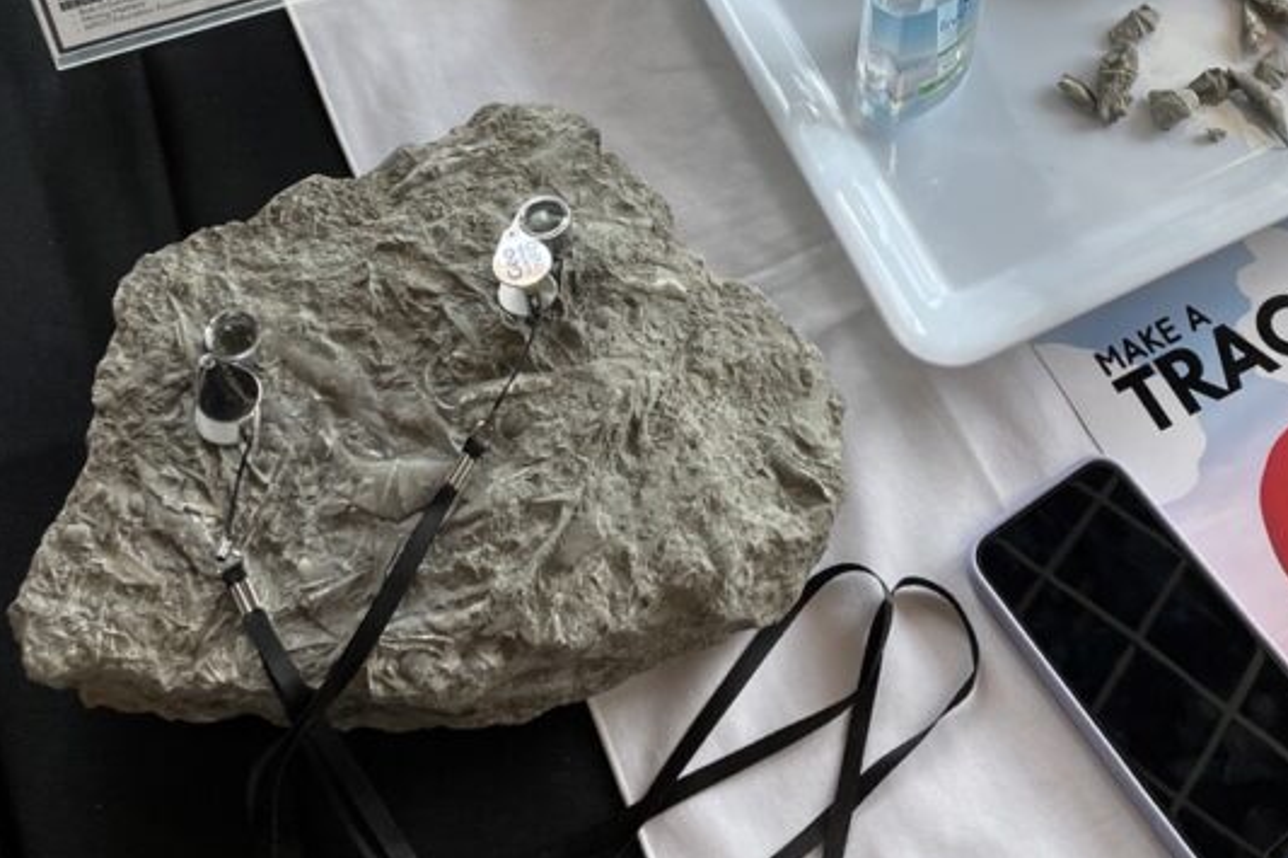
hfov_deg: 38.1
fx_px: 1860
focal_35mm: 52
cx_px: 764
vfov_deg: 24.5
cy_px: -46
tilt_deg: -52.7
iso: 50
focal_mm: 4.2
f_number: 1.6
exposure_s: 1/121
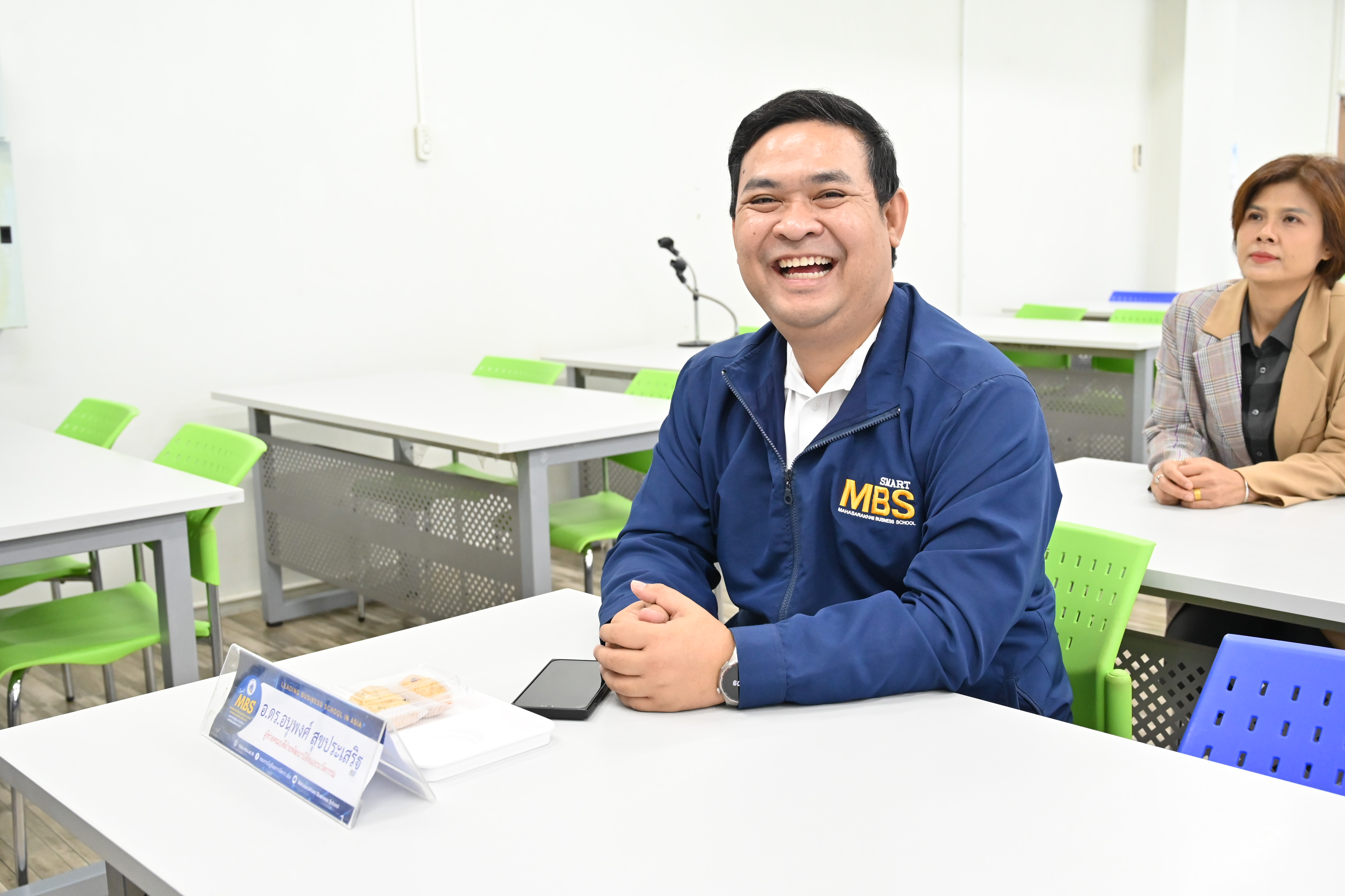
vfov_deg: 36.9
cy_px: 448
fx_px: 1345
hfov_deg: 53.1
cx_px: 672
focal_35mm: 36
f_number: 5.6
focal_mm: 36
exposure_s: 1/50
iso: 3200
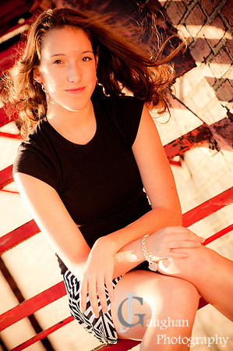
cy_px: 176
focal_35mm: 150
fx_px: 1460
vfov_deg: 13.7
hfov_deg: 9.1
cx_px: 116
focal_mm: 100
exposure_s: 1/2000
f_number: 3.2
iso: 500
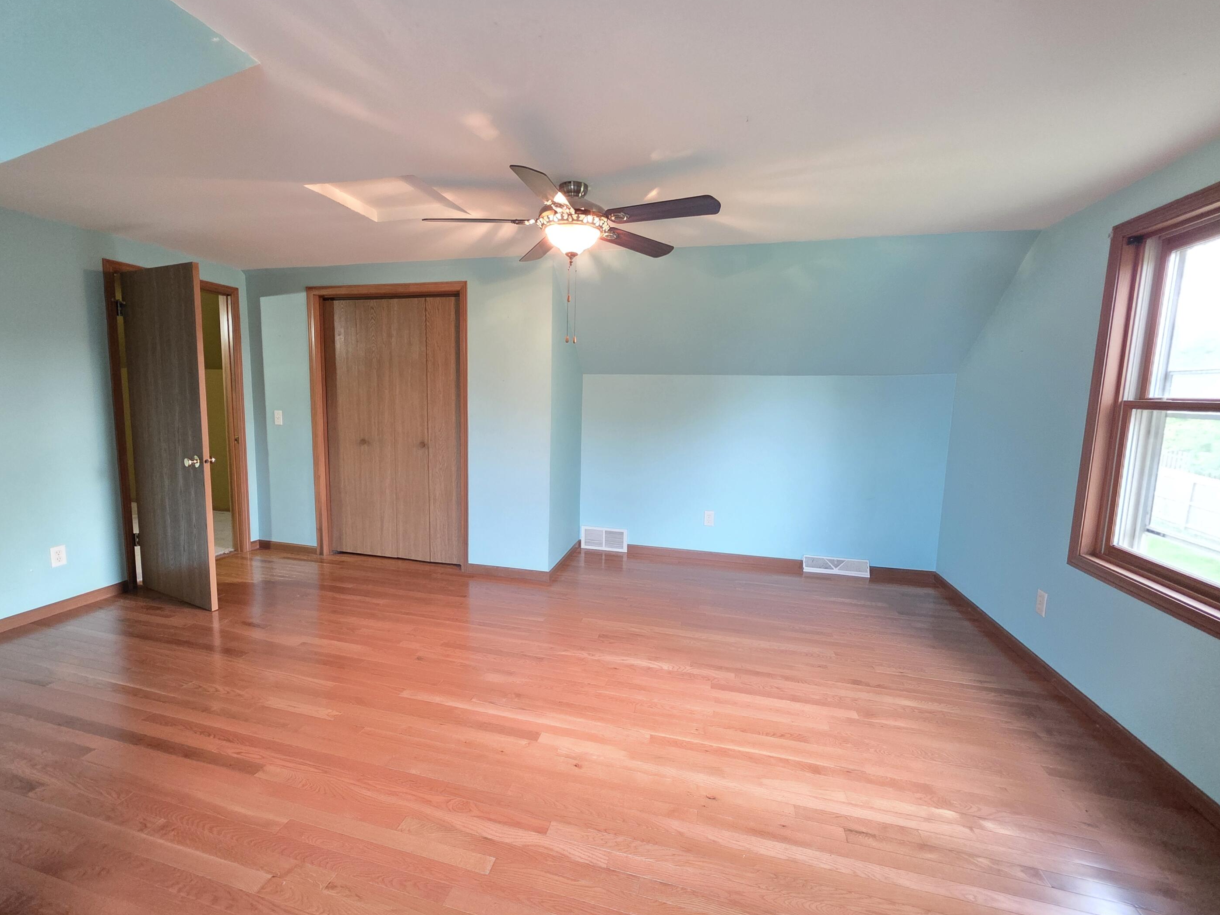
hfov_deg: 101.9
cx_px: 572
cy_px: 452
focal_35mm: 14
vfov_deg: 85.7
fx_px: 493
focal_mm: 2.2
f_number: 1.9
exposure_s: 1/60
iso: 1000
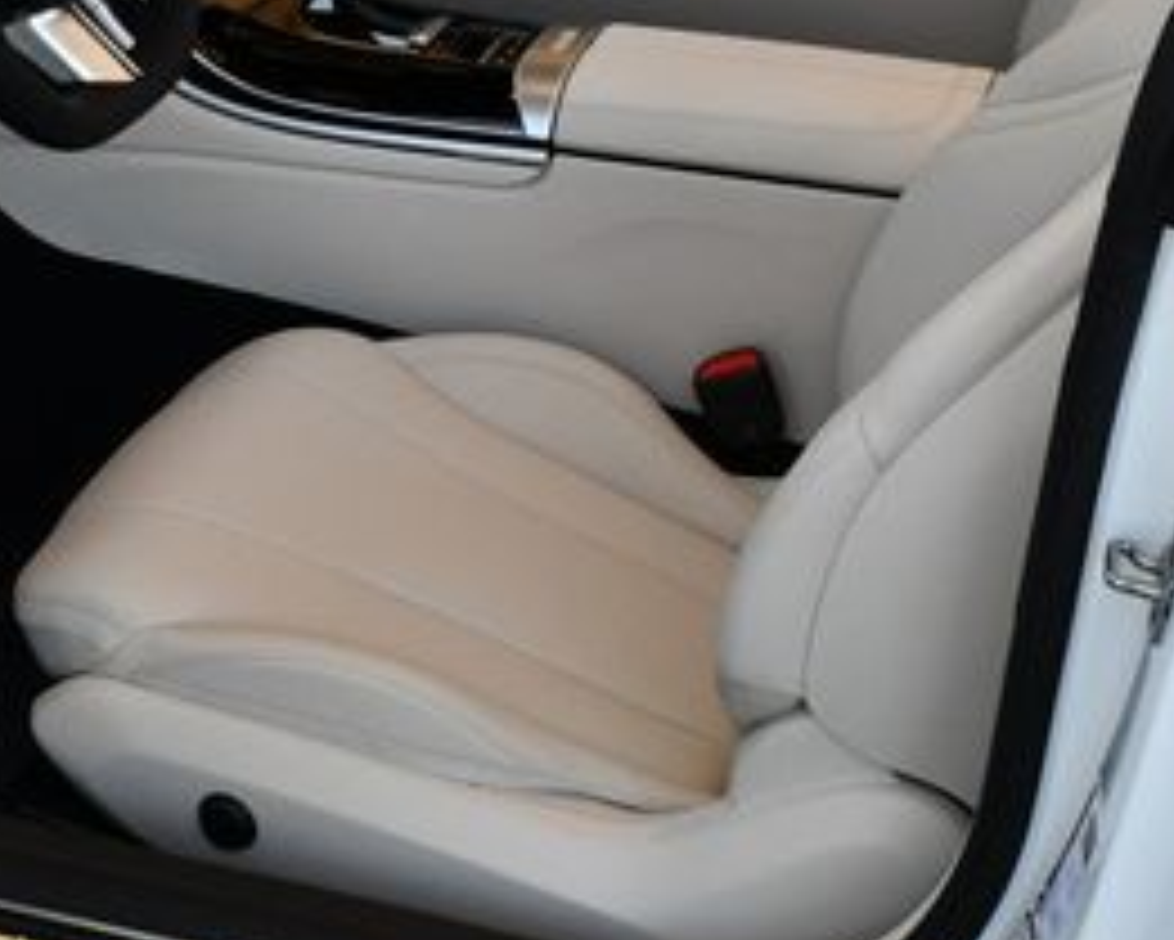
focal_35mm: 83
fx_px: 2885
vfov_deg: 18.3
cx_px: 396
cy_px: 162
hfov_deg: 22.9
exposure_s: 1/250
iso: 220
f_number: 5.6
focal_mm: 18
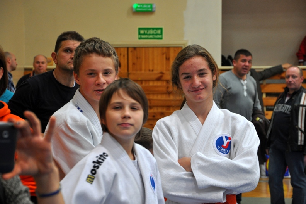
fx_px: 955
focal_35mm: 112
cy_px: 102
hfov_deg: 18.2
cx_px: 153
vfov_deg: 12.1
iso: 800
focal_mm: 75
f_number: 5.3
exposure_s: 1/40
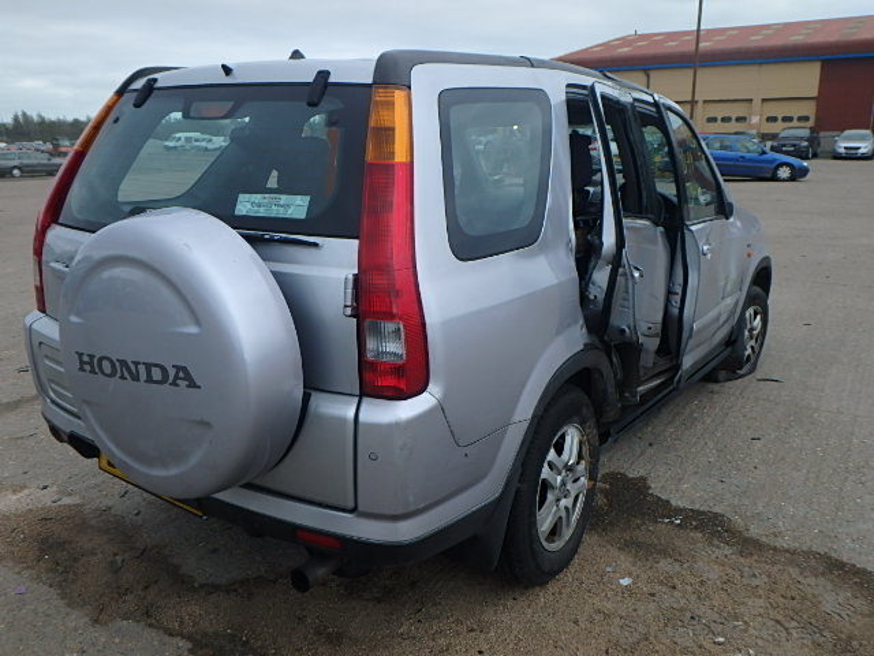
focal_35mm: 29
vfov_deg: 48.2
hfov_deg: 61.7
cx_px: 437
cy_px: 328
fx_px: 732
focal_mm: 5.2
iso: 125
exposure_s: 1/250
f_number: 4.6
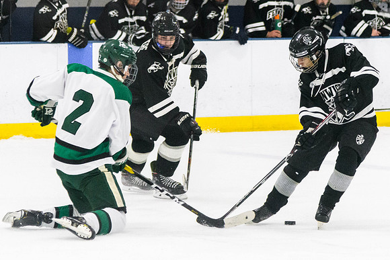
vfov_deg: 5.6
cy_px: 106
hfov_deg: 8.4
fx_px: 2641
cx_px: 214
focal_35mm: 244
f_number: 4
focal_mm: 105
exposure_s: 1/1250
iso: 5000
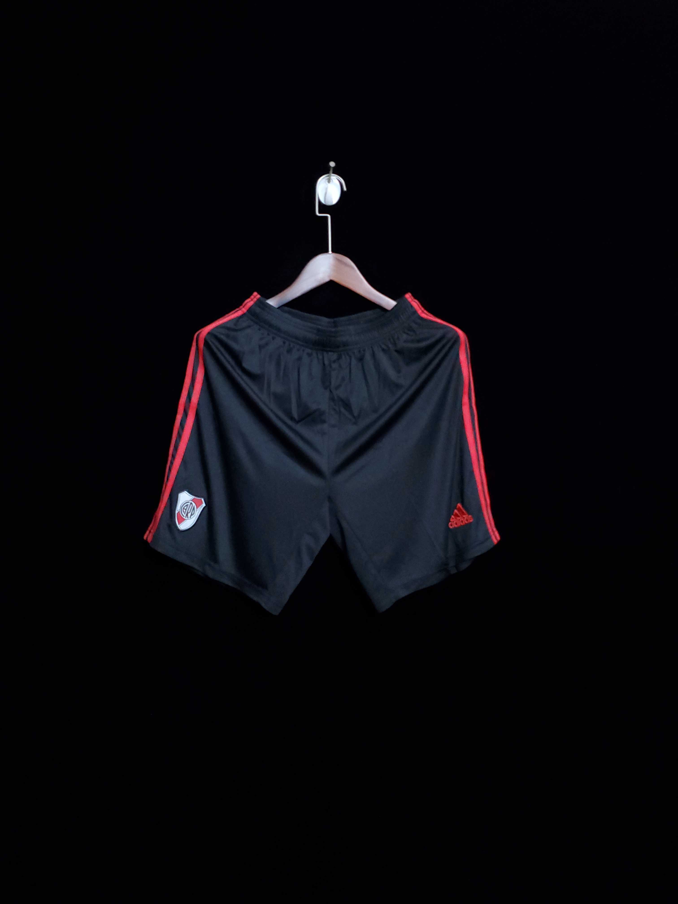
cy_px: 452
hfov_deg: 53.1
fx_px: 679
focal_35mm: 26
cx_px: 339
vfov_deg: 67.3
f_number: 1.5
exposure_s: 1/60
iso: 500
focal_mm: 4.3
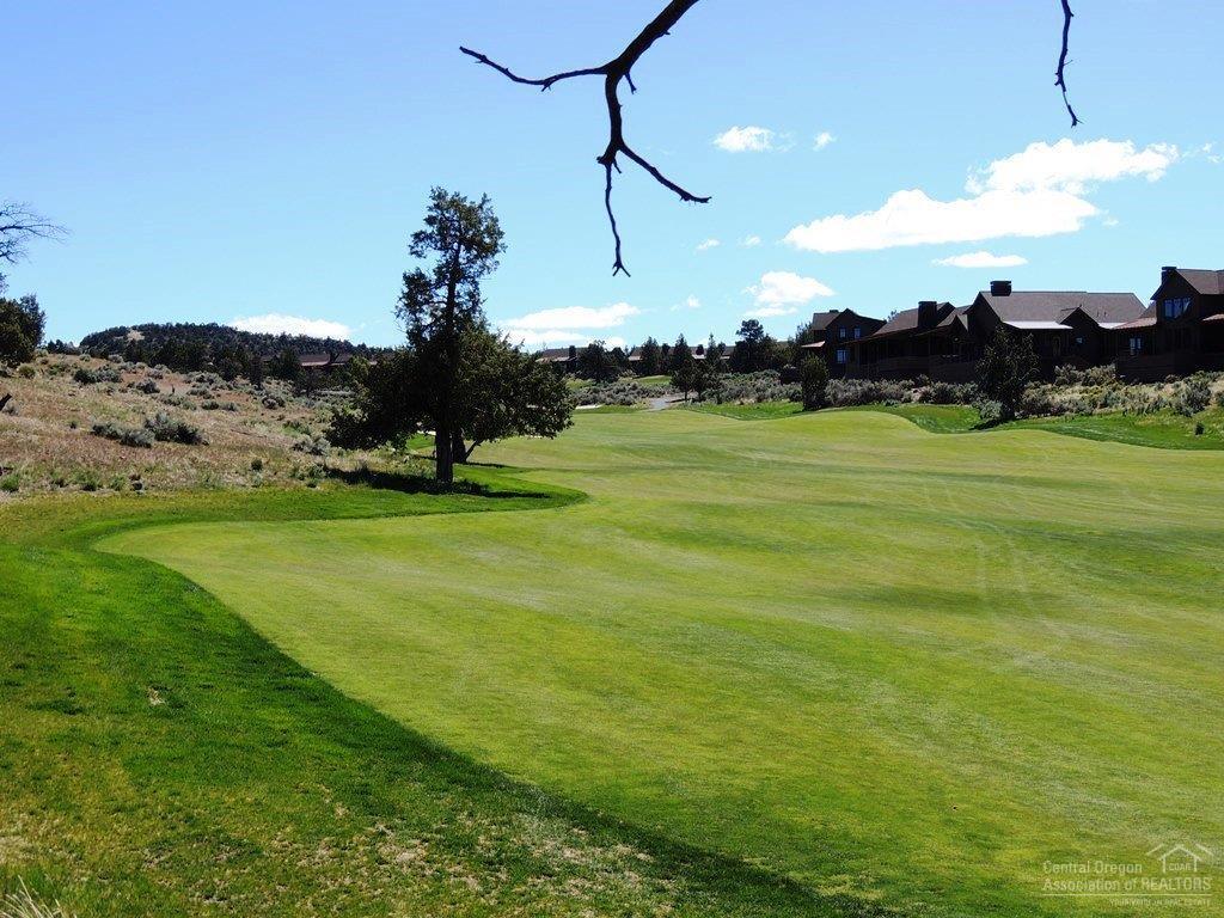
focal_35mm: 47
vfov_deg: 30.9
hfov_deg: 40.4
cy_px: 459
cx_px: 612
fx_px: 1662
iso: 100
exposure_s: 1/800
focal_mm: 8.3
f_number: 3.5
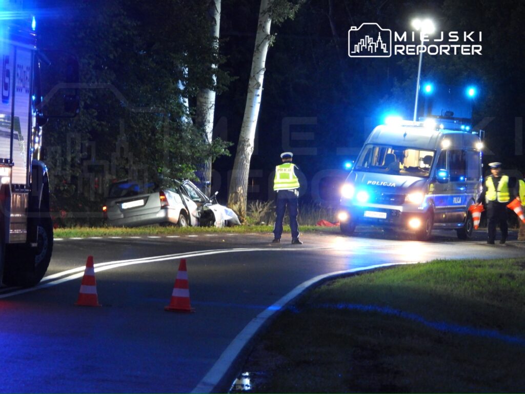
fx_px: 5232
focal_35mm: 345
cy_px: 197
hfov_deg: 5.7
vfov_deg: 4.3
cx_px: 262
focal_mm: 62.1
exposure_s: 1/8
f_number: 4.5
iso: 800
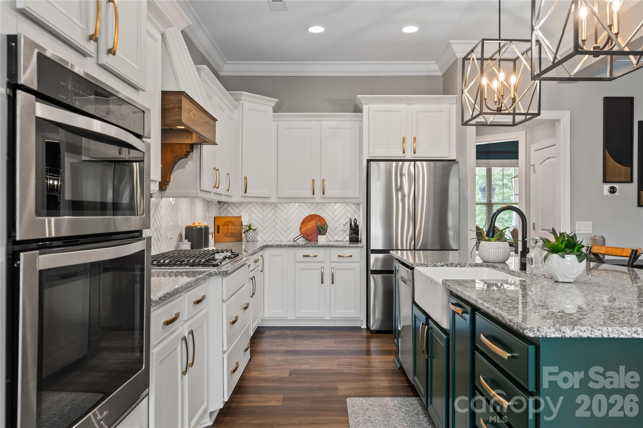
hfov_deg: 69.4
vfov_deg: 49.5
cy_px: 214
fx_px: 464
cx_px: 322
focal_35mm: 26
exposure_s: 1/13
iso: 1000
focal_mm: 26
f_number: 8
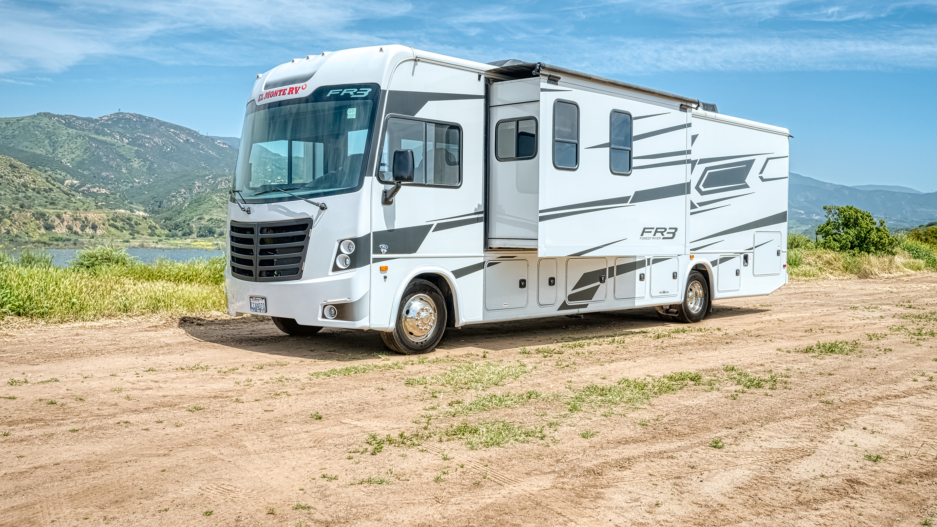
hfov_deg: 61.0
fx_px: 795
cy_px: 229
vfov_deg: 36.6
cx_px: 472
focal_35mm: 32
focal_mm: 30
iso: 200
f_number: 8
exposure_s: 1/2000
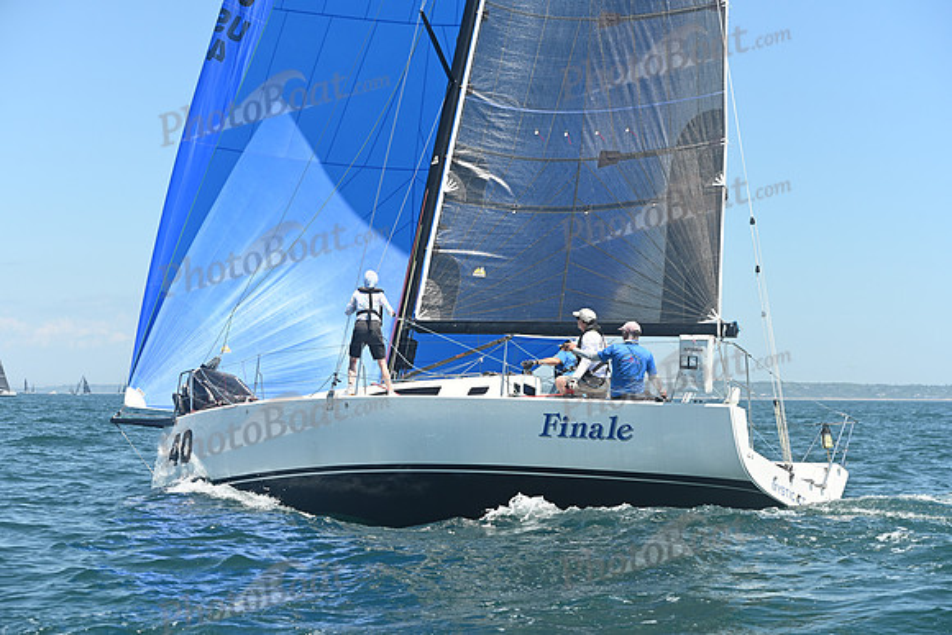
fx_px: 1851
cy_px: 318
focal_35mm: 70
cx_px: 476
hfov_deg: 28.8
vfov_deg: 19.5
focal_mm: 70
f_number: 6.3
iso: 320
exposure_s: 1/1000
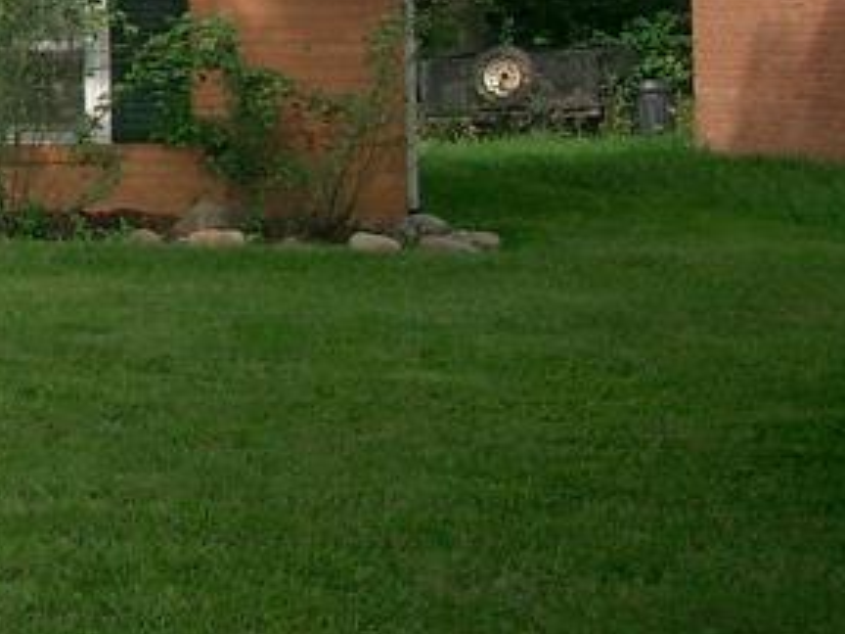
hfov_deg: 12.5
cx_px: -581
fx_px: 3564
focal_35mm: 146
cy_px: -252
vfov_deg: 9.9
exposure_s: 1/250
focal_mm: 6.8
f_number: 4.6
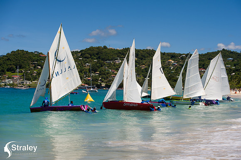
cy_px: 80
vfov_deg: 19.4
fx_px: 468
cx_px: 120
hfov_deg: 28.9
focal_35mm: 70
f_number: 8
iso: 100
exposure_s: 1/1250
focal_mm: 70
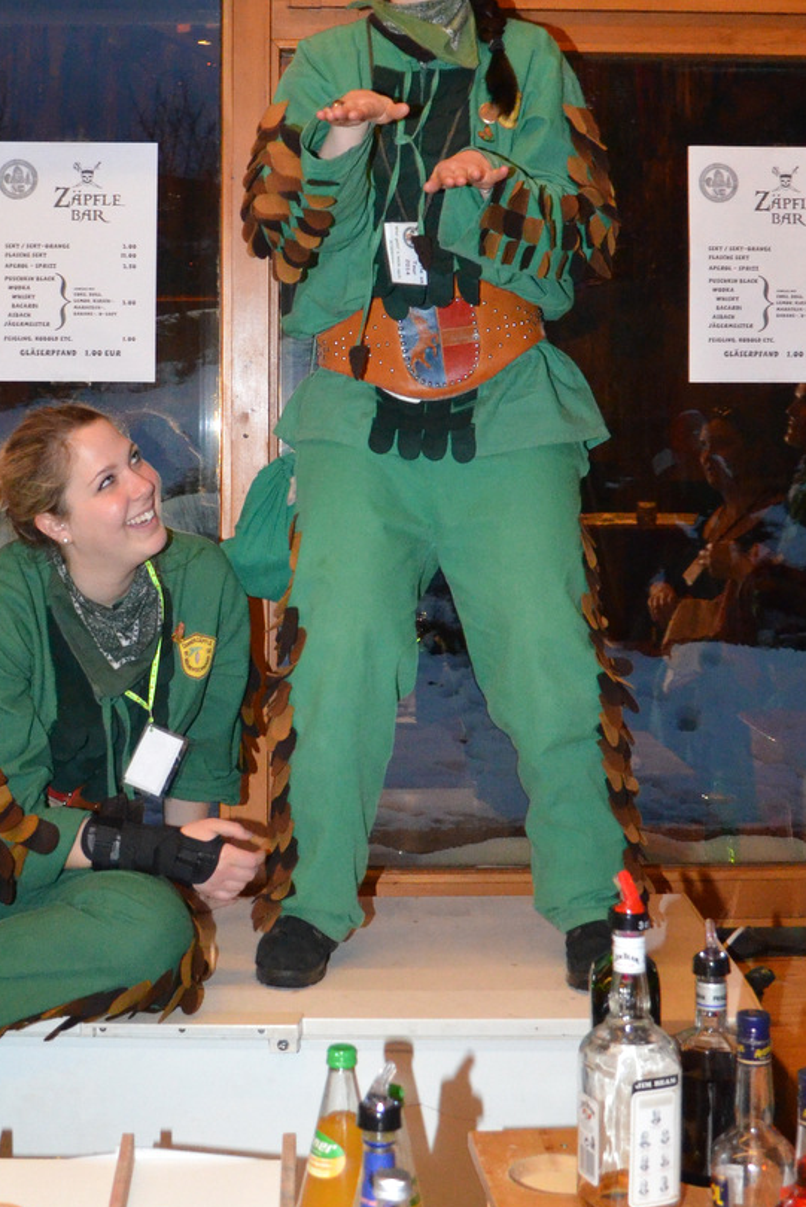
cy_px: 417
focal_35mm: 40
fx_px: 1342
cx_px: 349
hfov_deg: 33.4
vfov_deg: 47.8
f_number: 4
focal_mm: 18
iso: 3200
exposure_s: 1/60
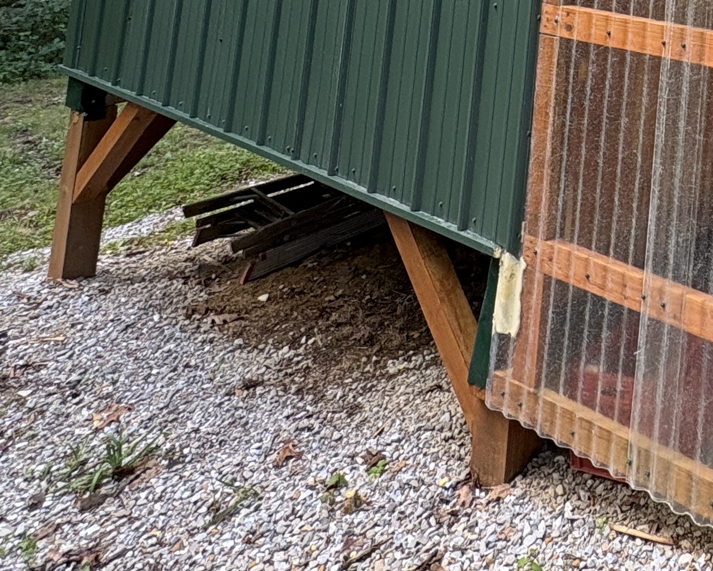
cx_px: 779
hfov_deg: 36.5
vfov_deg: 27.1
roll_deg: -3.6
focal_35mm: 43
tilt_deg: +5.9
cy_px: -236
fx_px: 907
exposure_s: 1/99
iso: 64
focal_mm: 2.22
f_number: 2.2
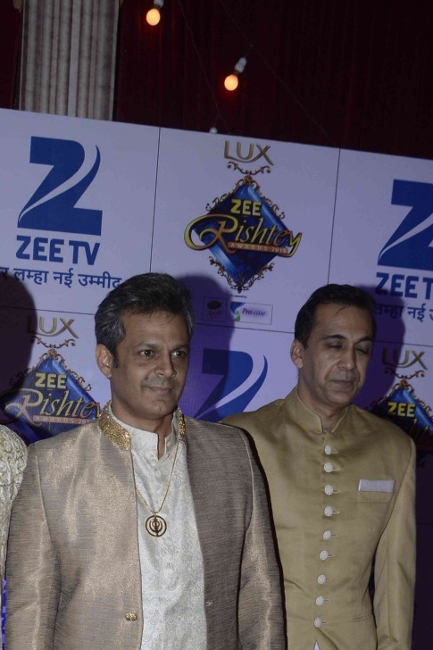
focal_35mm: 65
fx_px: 1174
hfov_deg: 20.8
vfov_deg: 28.9
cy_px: 653
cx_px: 137
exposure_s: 1/200
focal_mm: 21
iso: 400
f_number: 7.1
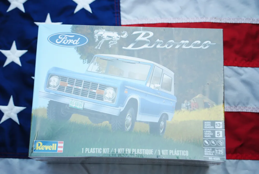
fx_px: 432
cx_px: 130
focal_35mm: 60
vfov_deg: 22.7
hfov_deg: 33.4
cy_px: 87
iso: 200
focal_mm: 40
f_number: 8
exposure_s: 1/80
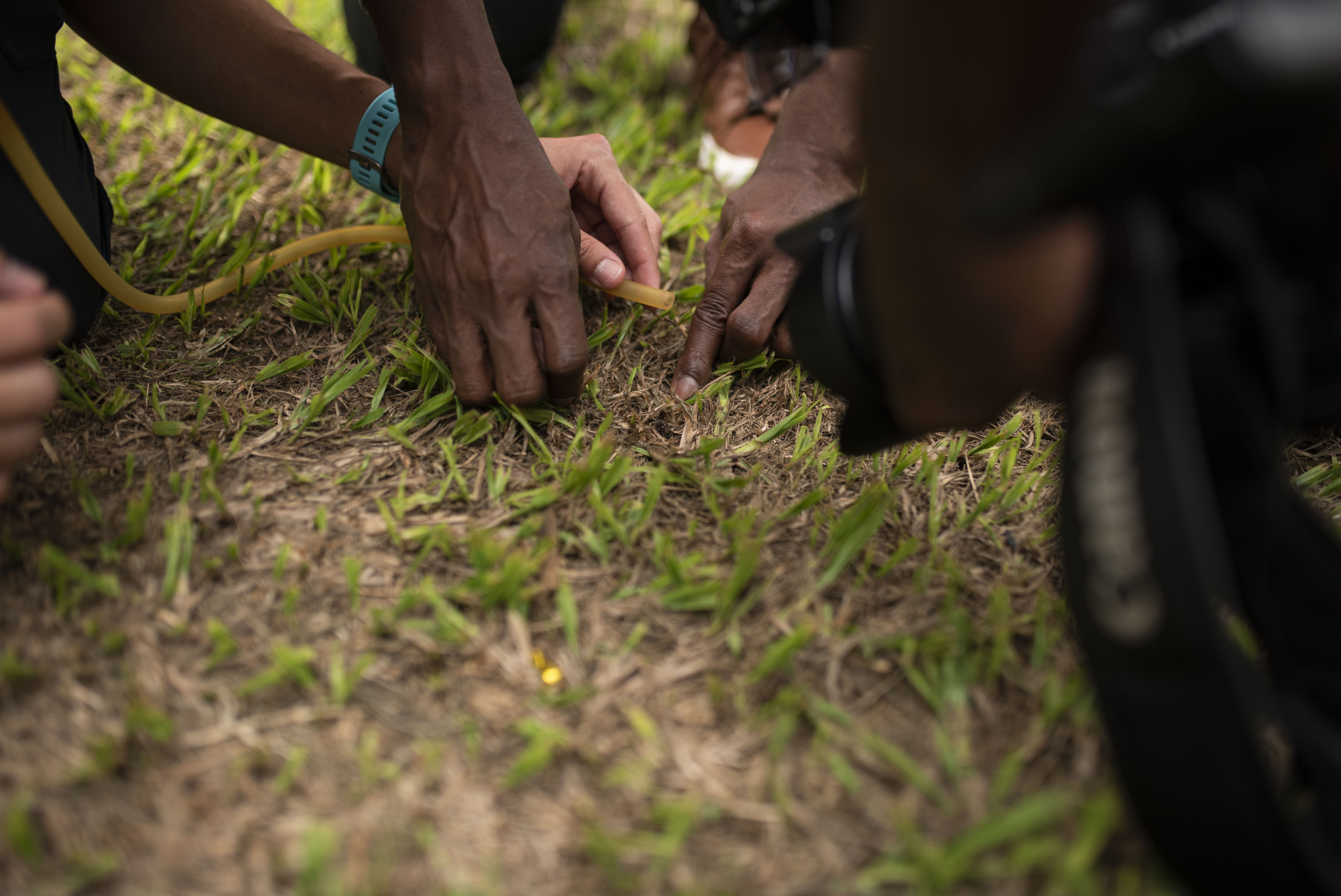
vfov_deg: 37.9
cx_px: 670
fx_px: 1304
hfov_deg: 54.4
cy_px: 448
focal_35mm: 35
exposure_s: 1/320
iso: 200
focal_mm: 35
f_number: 1.8
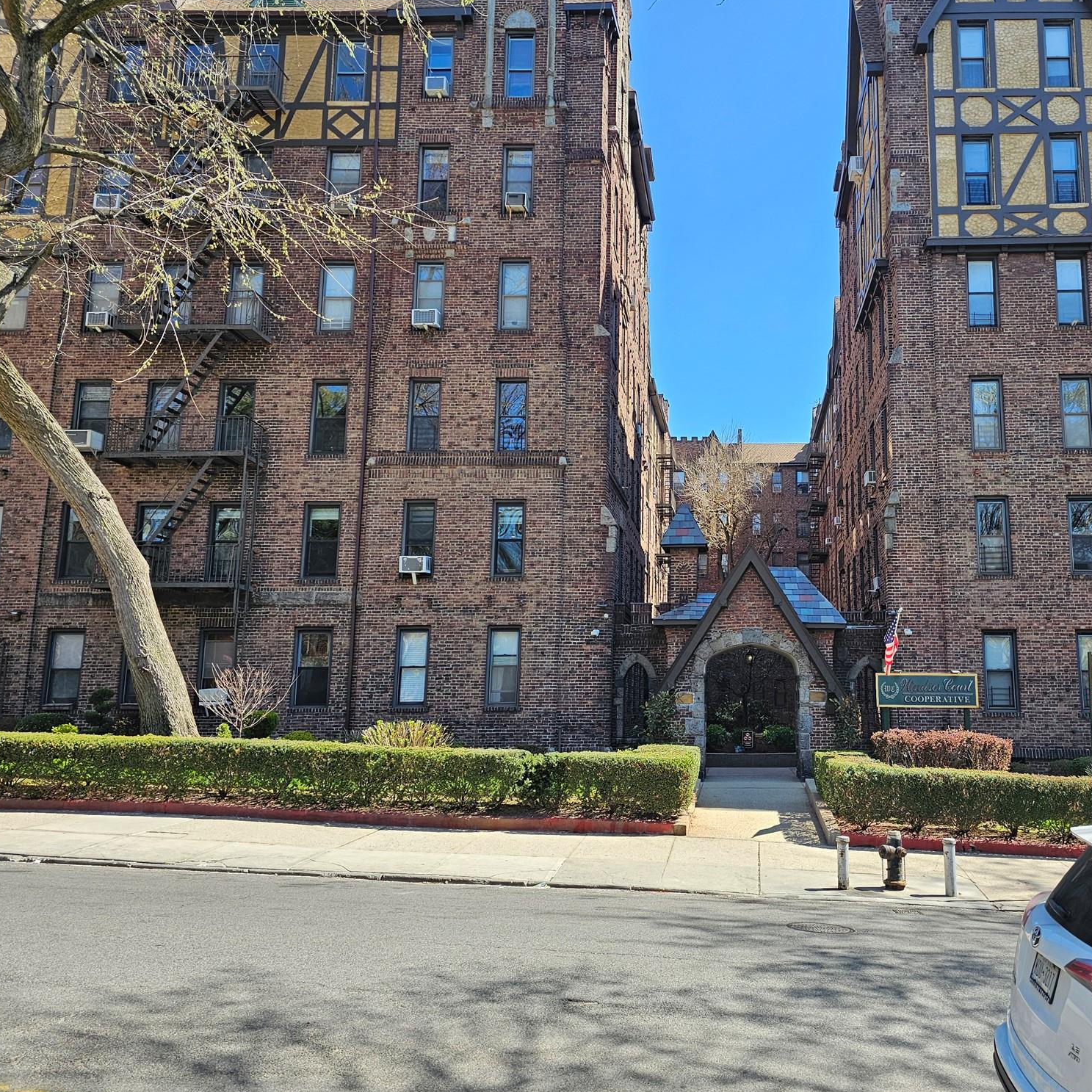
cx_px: 721
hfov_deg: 56.2
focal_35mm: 28
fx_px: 999
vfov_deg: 57.3
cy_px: 536
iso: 20
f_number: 1.7
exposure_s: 1/406
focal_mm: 6.3
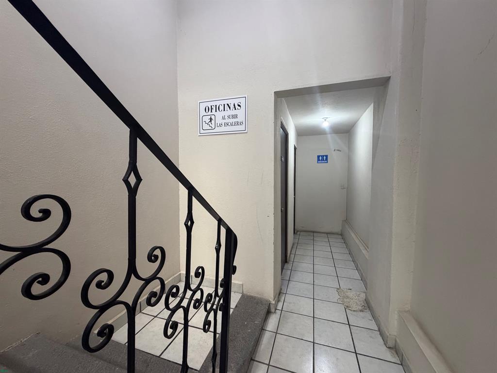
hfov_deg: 102.1
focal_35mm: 14
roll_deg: -0.4
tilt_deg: -3.7
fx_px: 201
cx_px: 248
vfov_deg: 85.7
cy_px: 186
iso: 320
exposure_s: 1/60
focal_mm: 2.22
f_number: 2.2
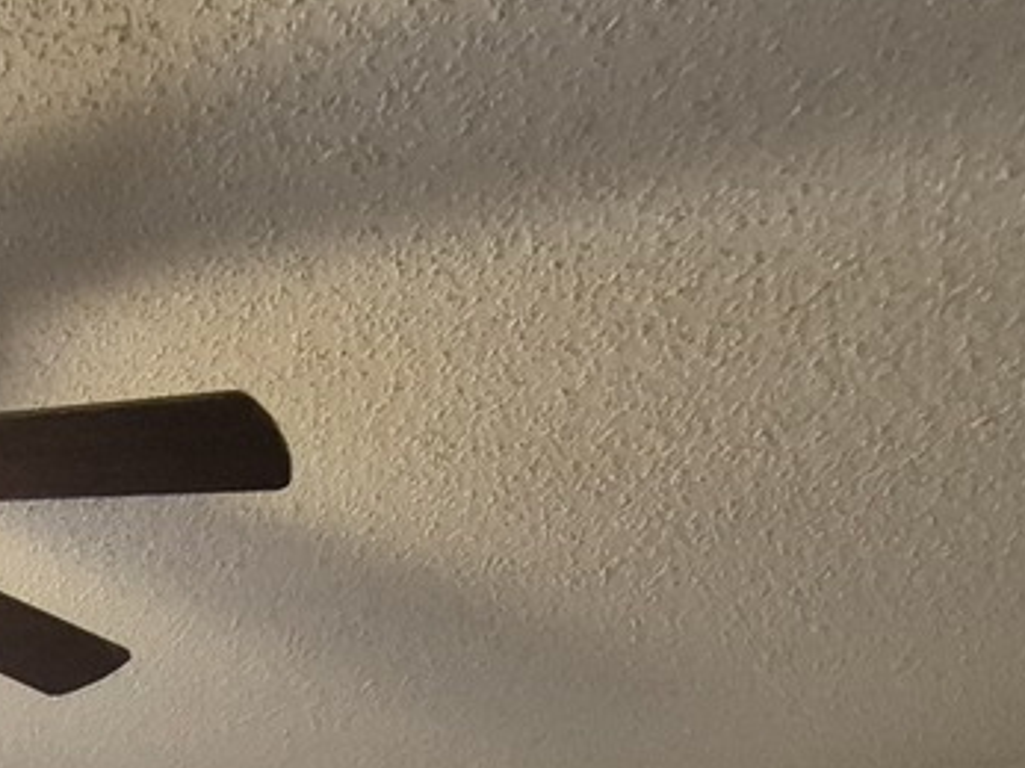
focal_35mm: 54
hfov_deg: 32.7
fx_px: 1598
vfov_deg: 20.9
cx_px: 3
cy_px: 1285
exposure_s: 1/60
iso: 640
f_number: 2.2
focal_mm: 1.74
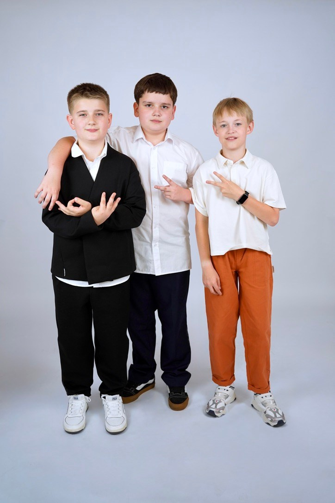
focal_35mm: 35
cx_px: 168
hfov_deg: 38.1
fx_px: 486
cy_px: 252
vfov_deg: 54.7
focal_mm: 34.8
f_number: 2.8
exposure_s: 1/160
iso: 320
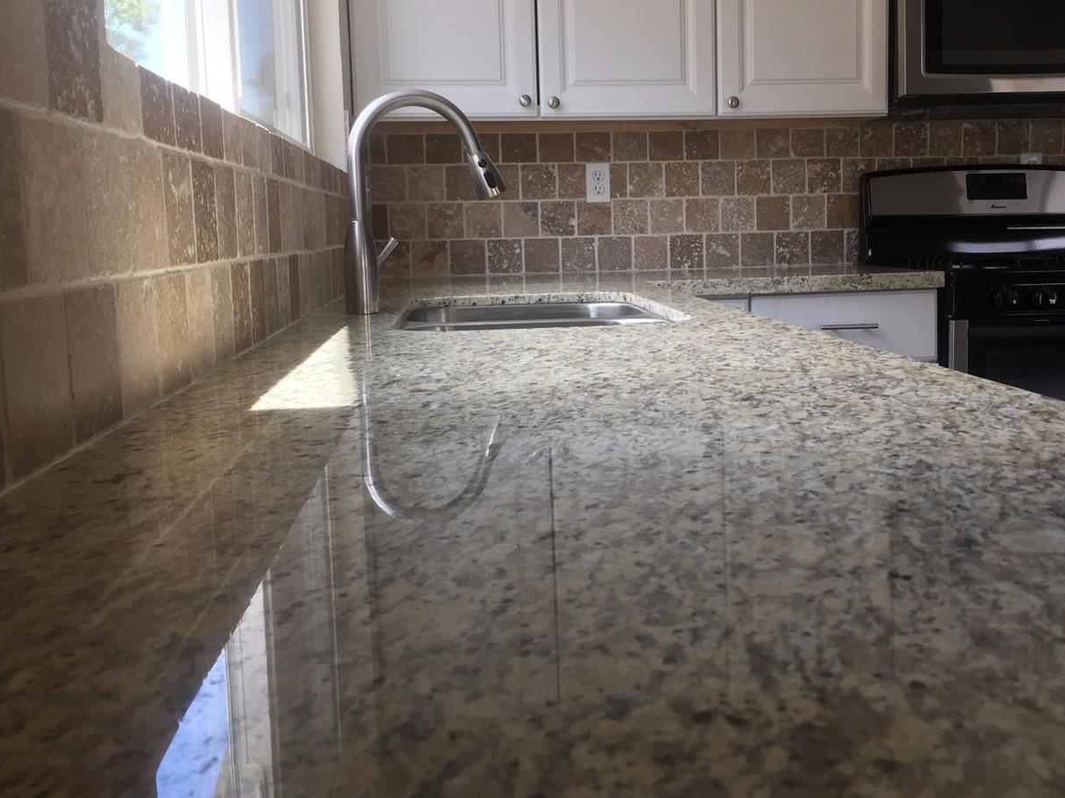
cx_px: 610
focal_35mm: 36
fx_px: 1107
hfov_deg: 51.2
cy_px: 341
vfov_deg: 39.5
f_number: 2.2
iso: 50
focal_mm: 4.15
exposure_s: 1/120
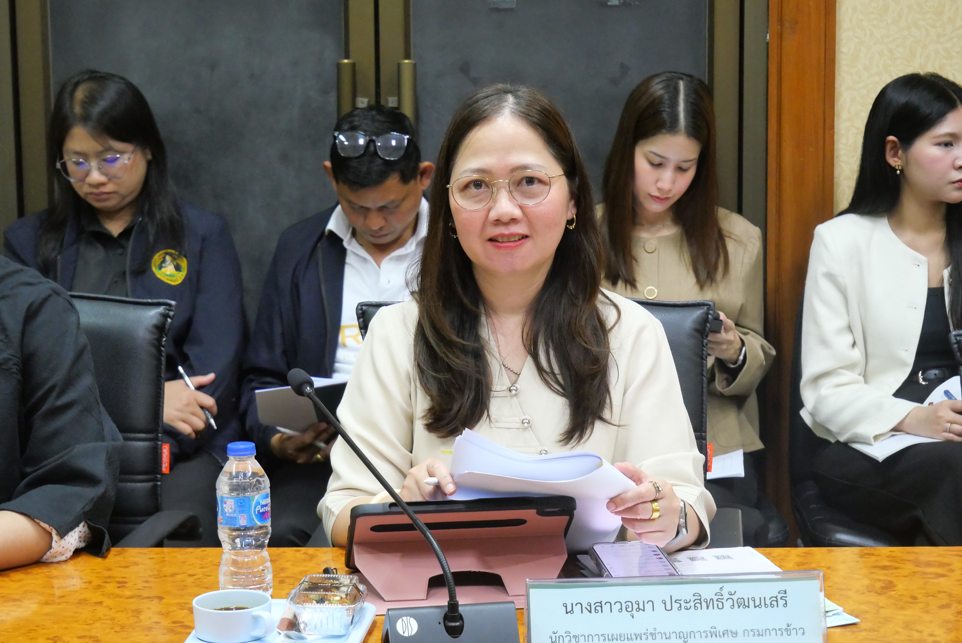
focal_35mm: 81
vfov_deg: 16.9
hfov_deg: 25.0
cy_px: 322
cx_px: 481
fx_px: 2166
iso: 3200
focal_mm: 39
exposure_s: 1/25
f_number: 5.4
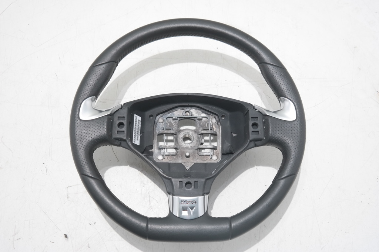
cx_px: 190
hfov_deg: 50.7
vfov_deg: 35.1
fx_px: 400
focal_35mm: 38
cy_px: 126
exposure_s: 1/100
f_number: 4
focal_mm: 25
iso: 400
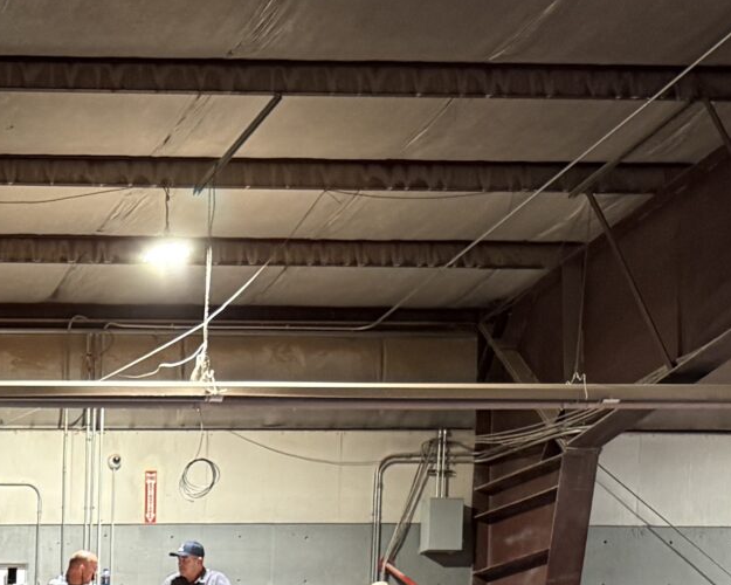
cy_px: 1053
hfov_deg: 17.3
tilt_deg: -3.9
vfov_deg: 14.2
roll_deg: +0.1
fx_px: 2077
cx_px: -461
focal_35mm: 96
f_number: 1.78
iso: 320
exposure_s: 1/60
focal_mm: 6.76
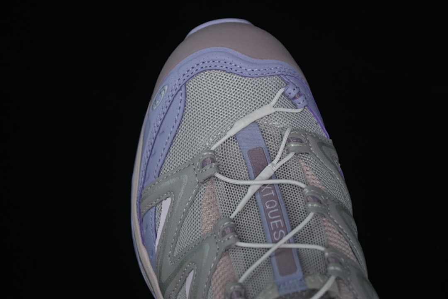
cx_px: 224
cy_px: 150
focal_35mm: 75
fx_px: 933
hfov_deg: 27.0
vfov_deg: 18.2
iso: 160
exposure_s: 1/60
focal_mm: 50
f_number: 6.3
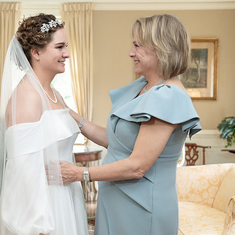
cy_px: 130
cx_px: 47
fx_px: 576
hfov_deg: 22.7
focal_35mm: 75
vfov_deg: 23.0
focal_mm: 49
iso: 1600
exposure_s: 1/250
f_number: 4
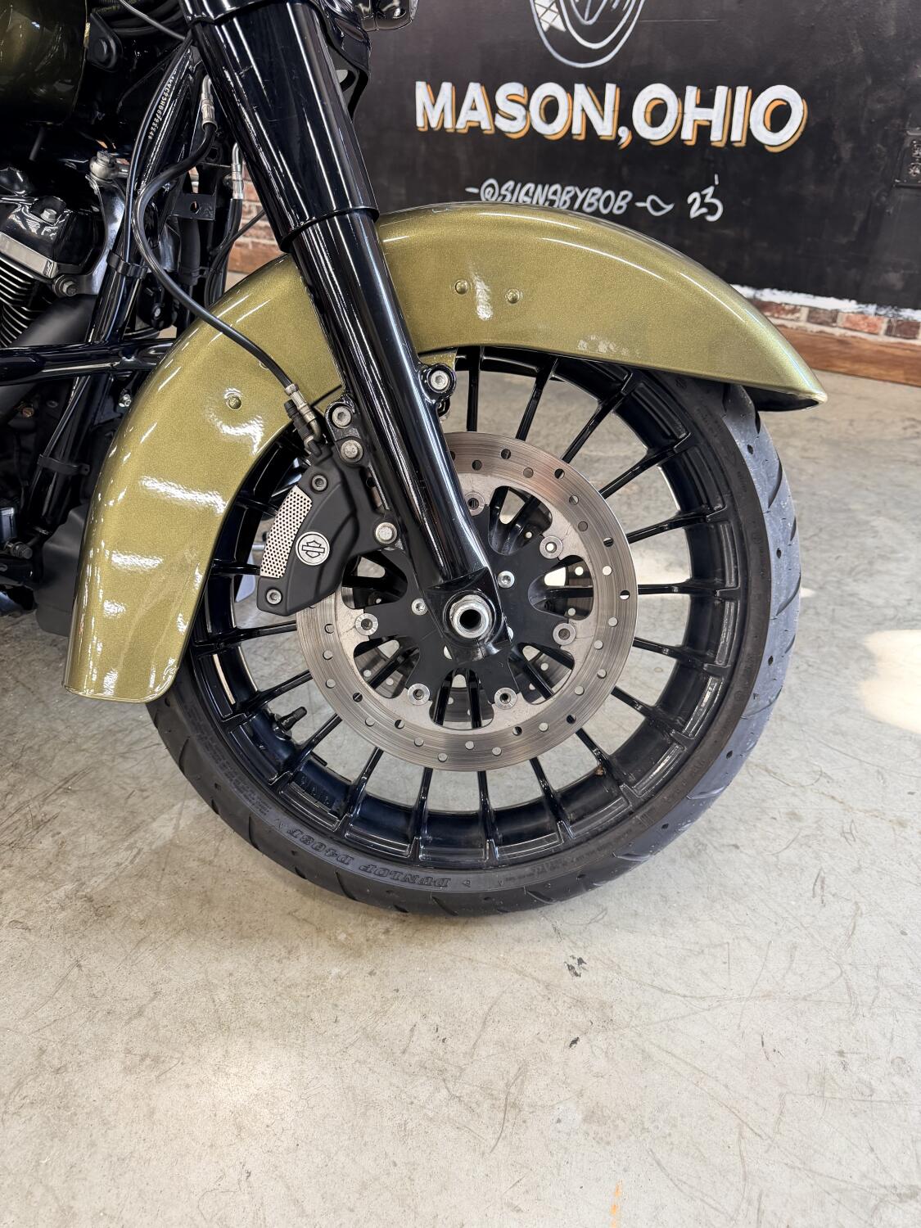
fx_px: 851
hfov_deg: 56.8
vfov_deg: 71.6
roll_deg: +0.4
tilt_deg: -33.2
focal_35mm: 24
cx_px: 460
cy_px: 614
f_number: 1.78
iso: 200
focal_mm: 6.76
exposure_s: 1/60
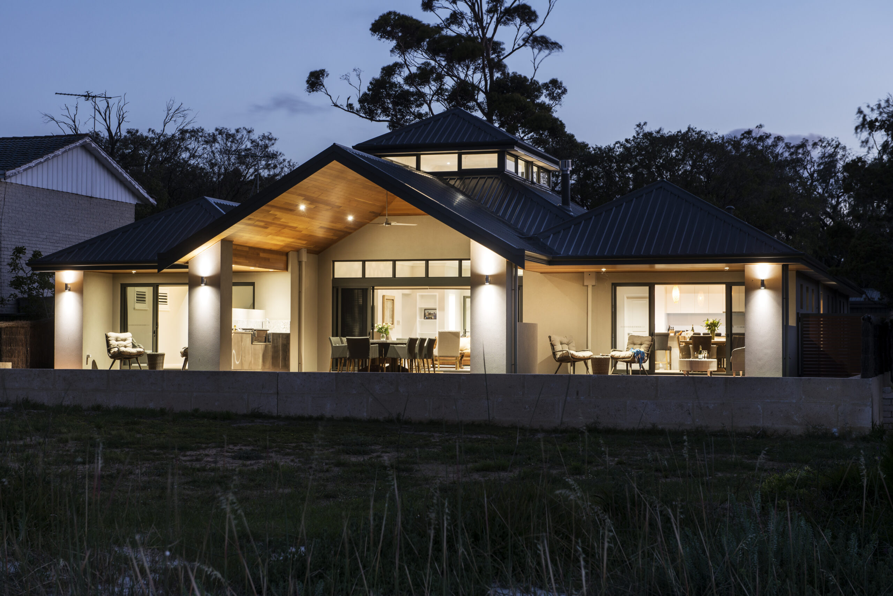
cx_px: 446
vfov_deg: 21.9
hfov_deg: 32.4
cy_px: 298
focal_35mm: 62
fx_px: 1538
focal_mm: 62
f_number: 9.5
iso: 100
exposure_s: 4
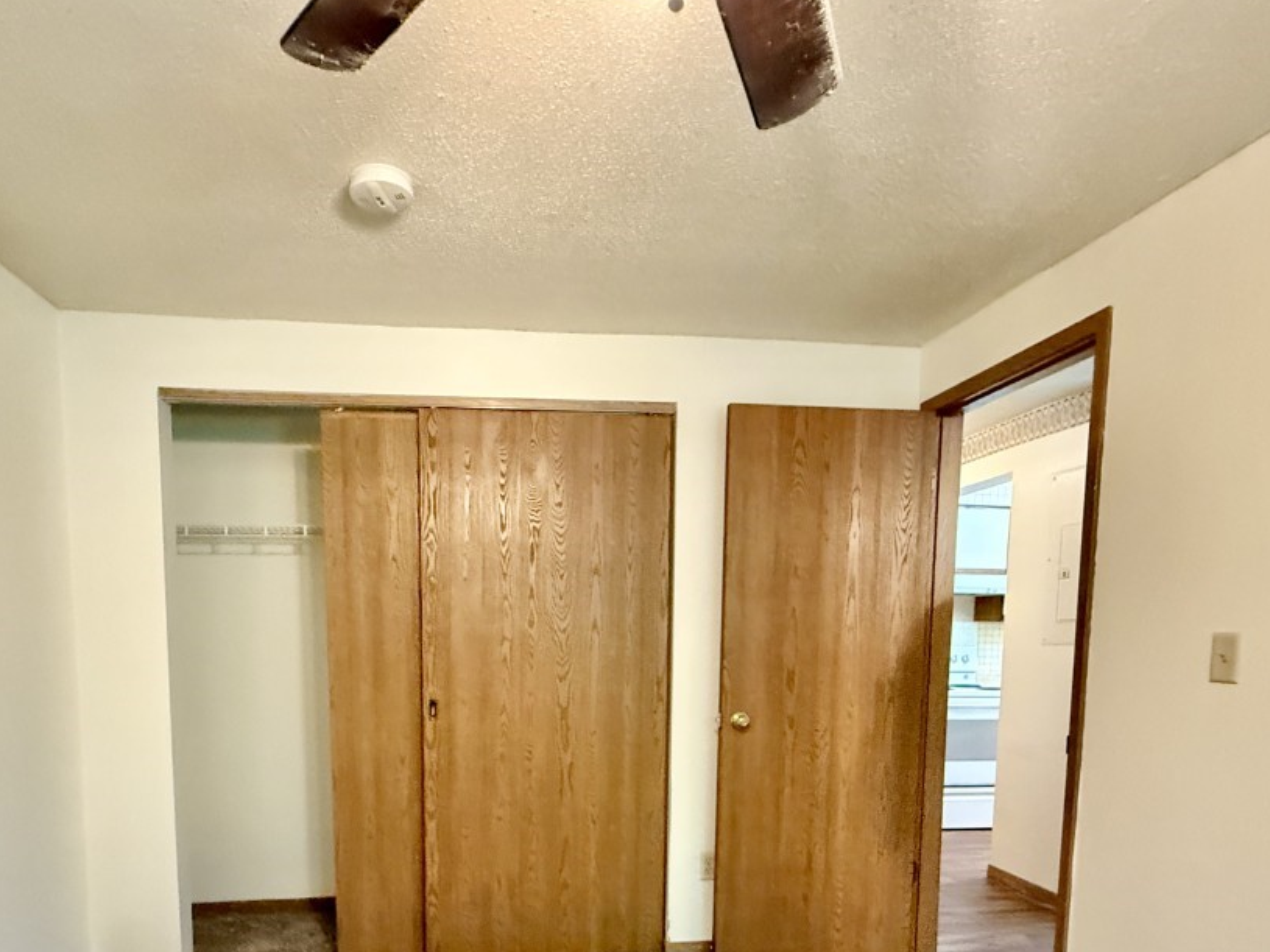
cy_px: 706
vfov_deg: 58.1
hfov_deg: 76.1
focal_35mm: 22
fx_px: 807
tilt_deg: -4.2
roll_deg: -0.6
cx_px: 564
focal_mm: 2.22
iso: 1000
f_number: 2.2
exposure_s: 1/40
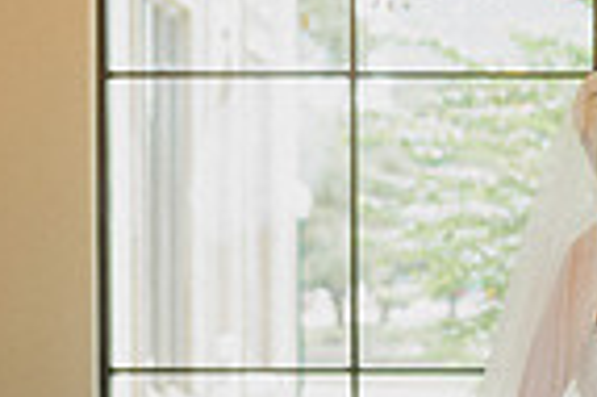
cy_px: 487
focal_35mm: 203
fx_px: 3363
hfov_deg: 10.1
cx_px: 584
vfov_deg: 6.7
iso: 64
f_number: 2
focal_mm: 50
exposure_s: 1/125
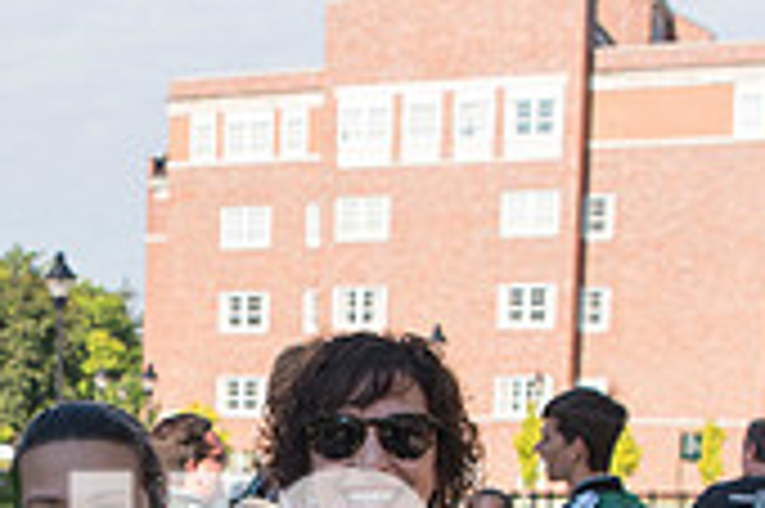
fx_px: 1741
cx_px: 94
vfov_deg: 15.7
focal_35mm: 82
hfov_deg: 24.2
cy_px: 681
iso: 320
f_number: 3.5
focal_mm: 24
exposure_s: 1/2500
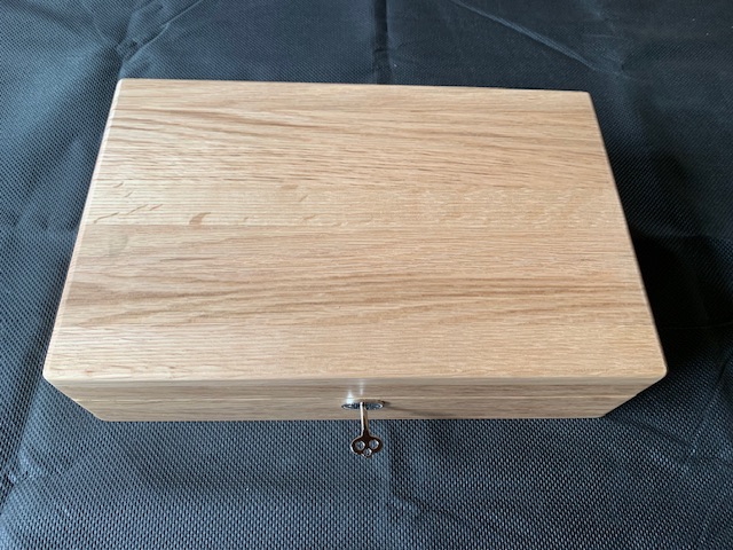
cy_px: 275
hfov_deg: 67.3
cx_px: 366
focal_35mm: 26
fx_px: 551
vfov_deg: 53.1
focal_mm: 4.25
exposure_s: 1/62
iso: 100
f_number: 1.8
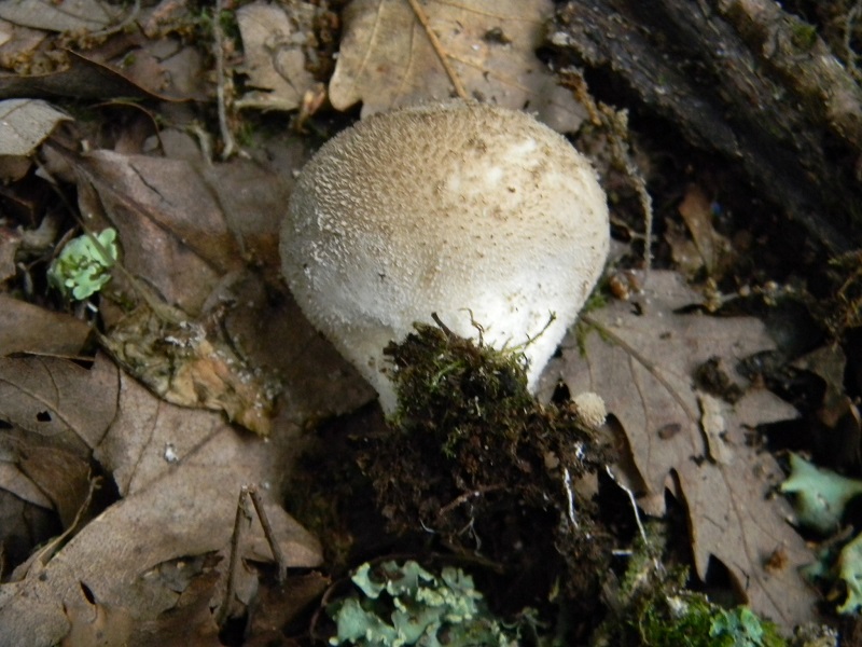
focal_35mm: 83
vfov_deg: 17.8
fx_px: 2067
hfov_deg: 23.6
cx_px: 431
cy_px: 324
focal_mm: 15.1
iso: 400
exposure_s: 1/20.5
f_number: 4.5
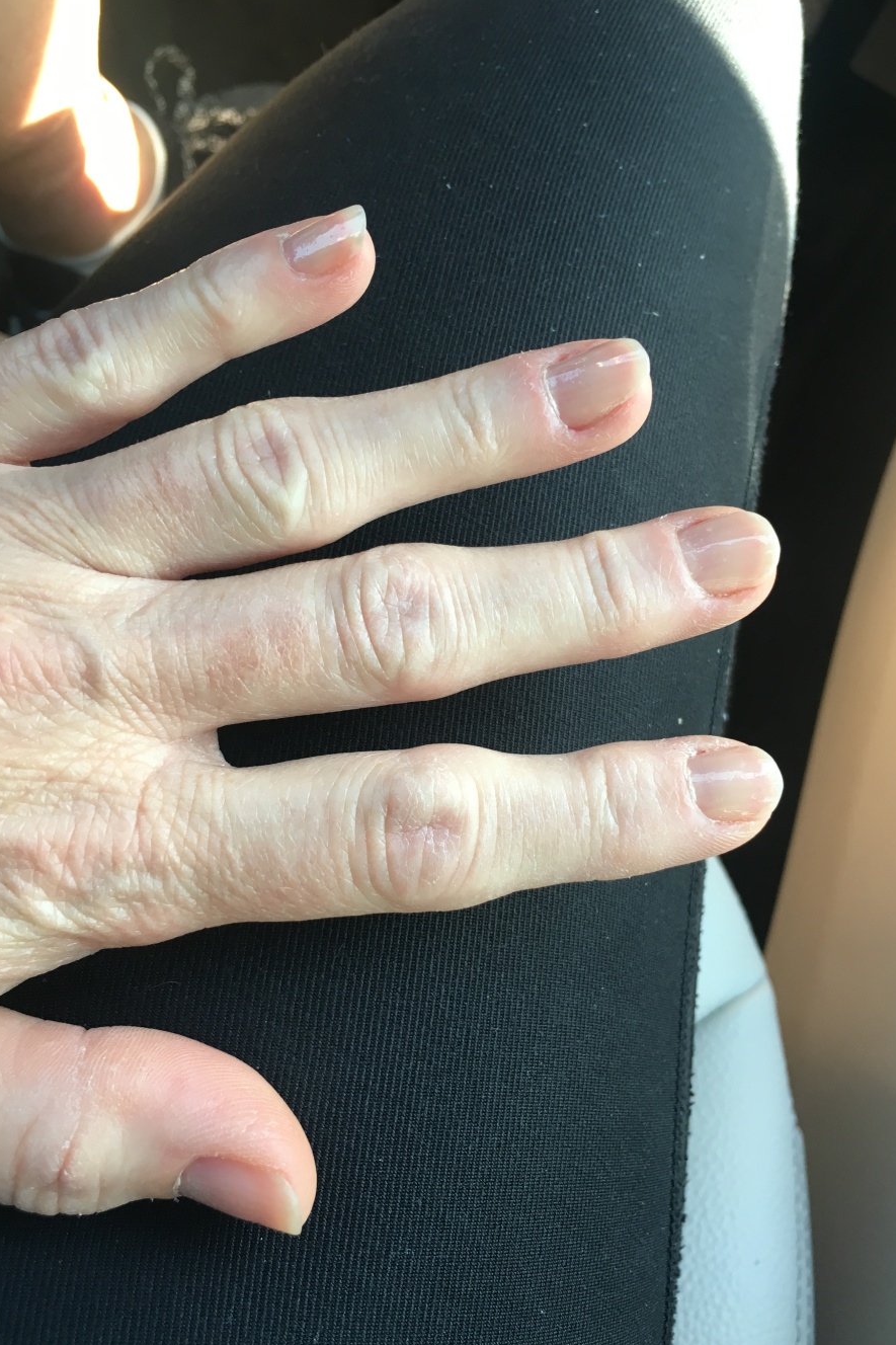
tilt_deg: -57.5
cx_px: 431
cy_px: 687
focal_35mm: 31
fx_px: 1158
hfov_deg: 42.3
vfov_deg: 60.3
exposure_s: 1/40
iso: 25
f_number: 2.2
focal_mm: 4.15
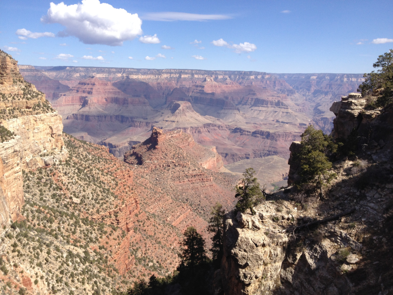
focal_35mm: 35
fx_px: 397
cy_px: 148
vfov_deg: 40.7
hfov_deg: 52.6
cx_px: 196
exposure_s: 1/1672
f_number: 2.4
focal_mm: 4.28
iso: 50
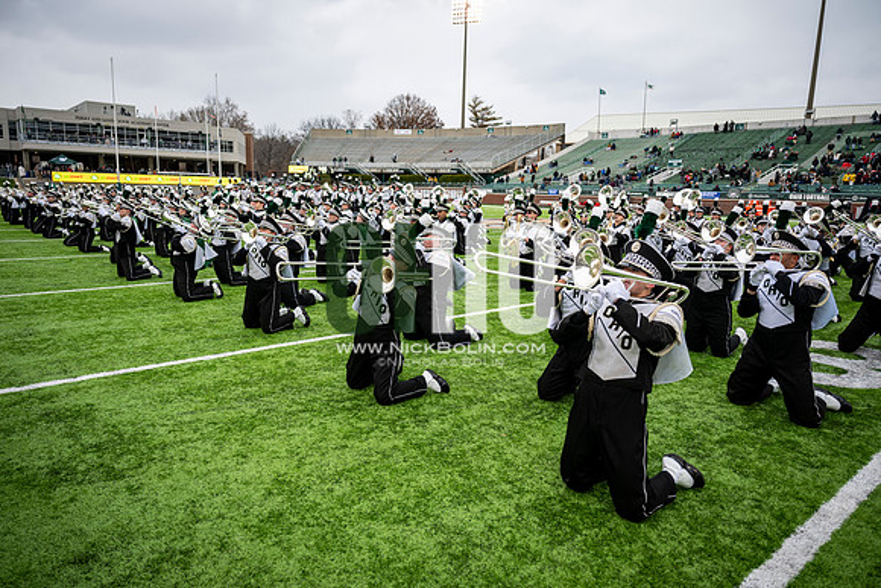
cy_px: 294
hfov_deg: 73.7
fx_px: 587
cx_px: 440
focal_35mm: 24
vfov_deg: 53.2
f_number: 2.8
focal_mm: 24
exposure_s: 1/500
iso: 100
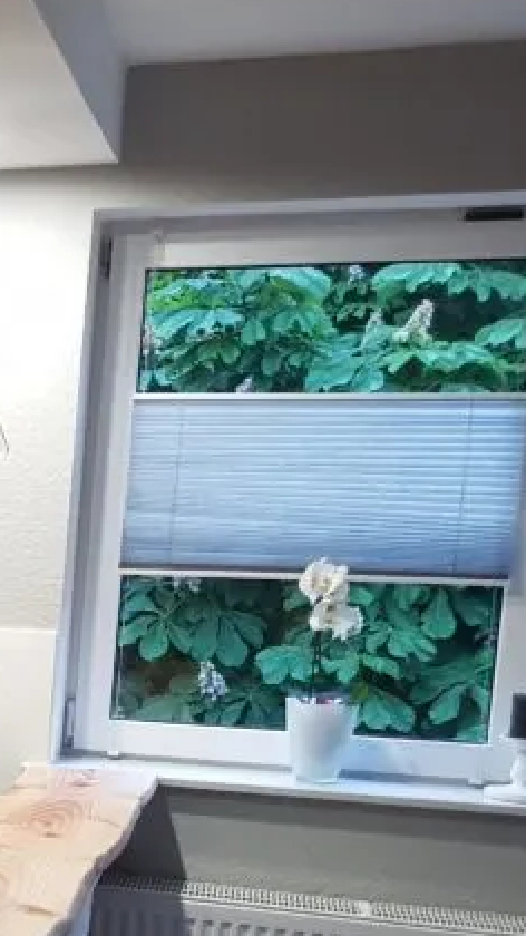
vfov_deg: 29.7
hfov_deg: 14.5
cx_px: -524
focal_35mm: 69
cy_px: 787
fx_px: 1712
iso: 250
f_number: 1.7
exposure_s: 1/33
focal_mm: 4.2
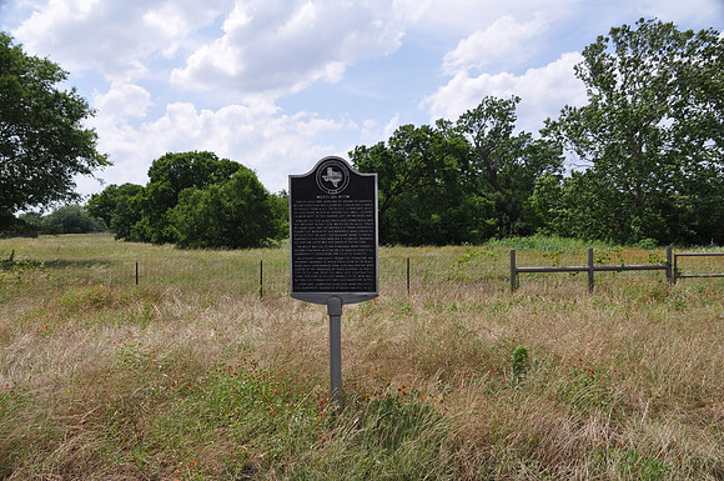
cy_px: 240
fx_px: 663
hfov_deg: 57.3
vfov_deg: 39.9
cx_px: 362
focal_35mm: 33
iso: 200
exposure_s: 1/320
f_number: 9
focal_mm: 22
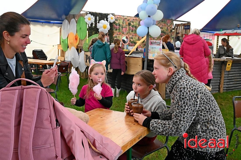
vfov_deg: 37.8
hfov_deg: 54.5
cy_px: 80
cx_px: 120
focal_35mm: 35
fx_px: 234
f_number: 10
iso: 12800
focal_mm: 35
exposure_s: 1/320
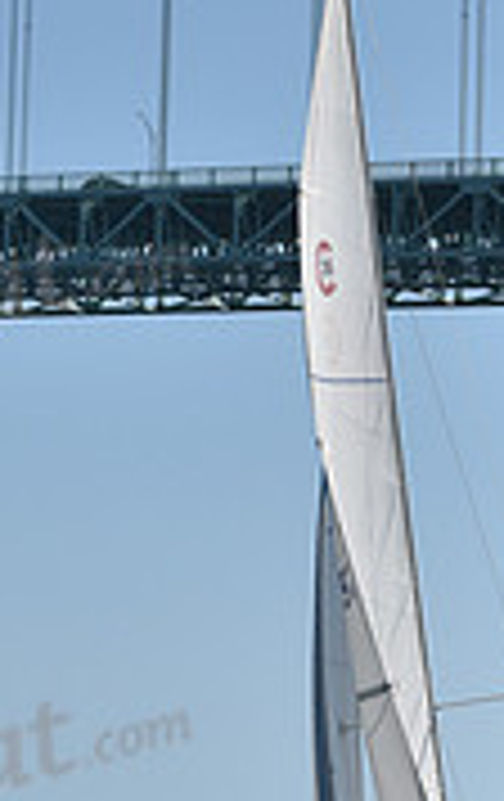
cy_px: 495
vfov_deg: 9.0
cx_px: 425
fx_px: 5074
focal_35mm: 232
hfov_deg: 5.7
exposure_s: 1/1000
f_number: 7.1
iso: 250
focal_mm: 70
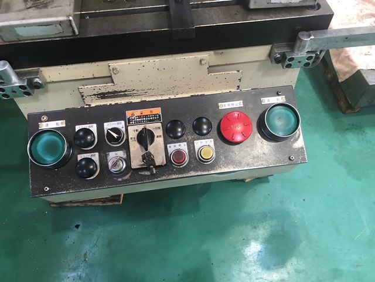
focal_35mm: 28
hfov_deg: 63.4
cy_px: 141
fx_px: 303
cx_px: 188
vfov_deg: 49.7
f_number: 1.8
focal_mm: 4
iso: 50
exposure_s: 1/15
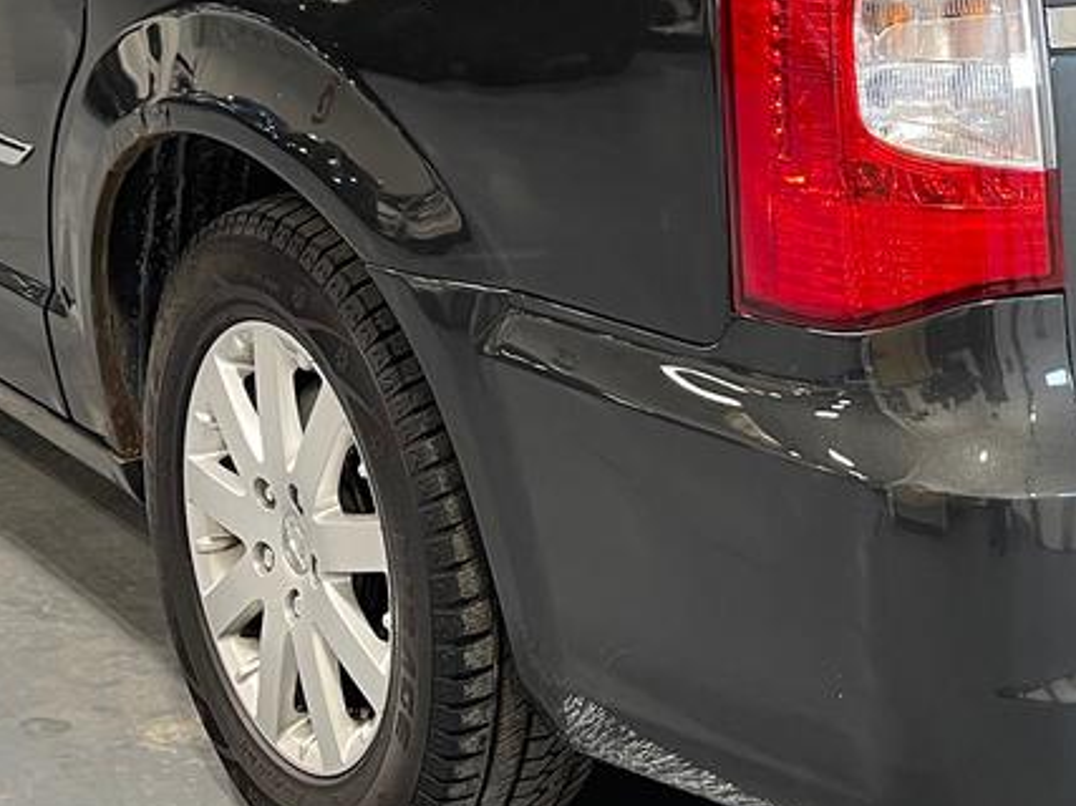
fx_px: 2331
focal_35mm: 75
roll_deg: -1.6
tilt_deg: -12.5
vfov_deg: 19.3
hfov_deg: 25.5
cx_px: 862
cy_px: 113
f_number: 1.6
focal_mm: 5.1
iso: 125
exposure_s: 1/60
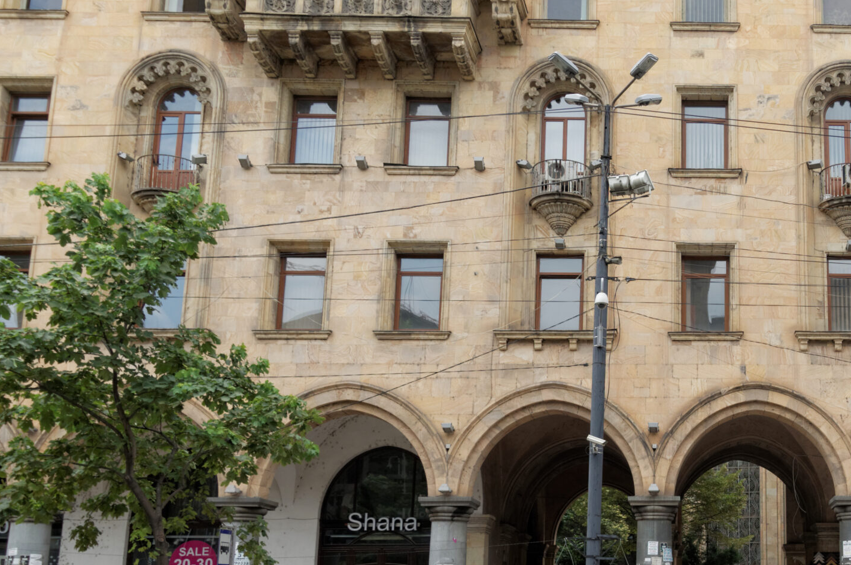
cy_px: 385
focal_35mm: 46
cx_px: 759
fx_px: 1084
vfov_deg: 29.0
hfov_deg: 39.9
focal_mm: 17
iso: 100
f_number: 4
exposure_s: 1/320
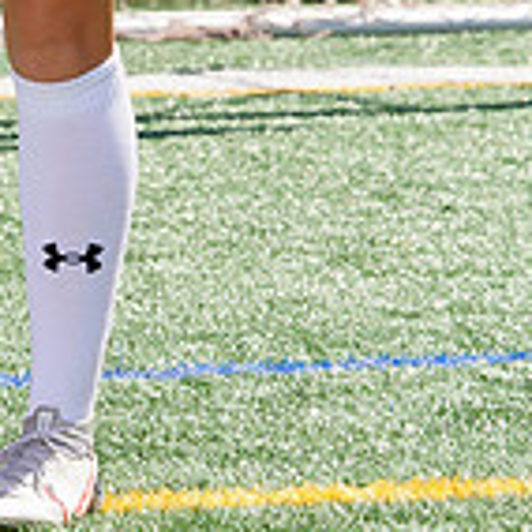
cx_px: -105
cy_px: -390
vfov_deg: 2.1
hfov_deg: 2.1
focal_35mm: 834
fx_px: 14501
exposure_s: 1/250
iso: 200
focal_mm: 241
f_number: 13
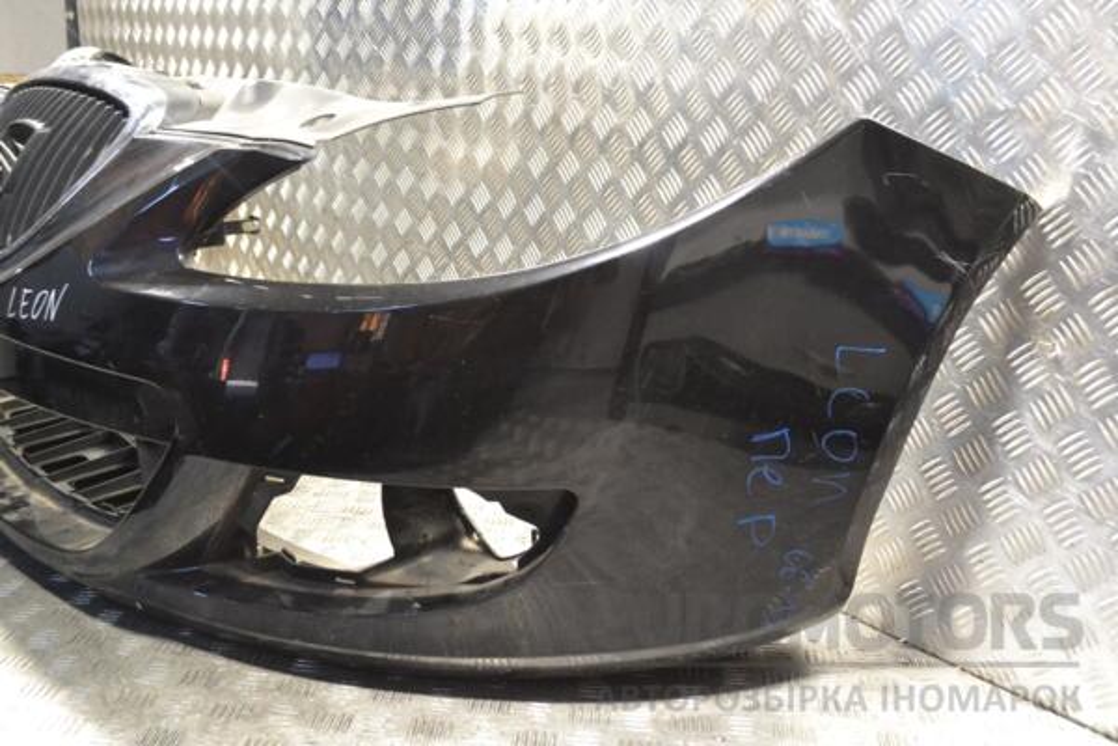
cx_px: 559
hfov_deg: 53.1
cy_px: 373
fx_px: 1118
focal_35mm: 36
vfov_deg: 36.9
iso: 3200
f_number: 6.3
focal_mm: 24
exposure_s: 1/160
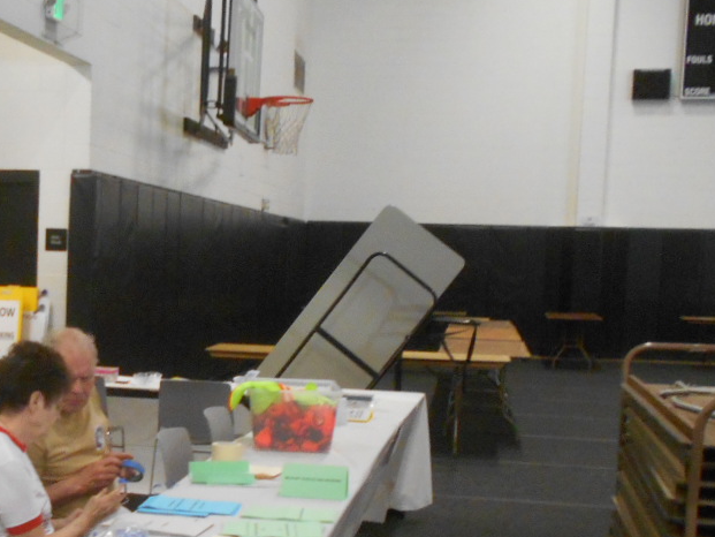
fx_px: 1384
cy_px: 379
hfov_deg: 28.1
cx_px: 94
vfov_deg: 21.8
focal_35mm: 67
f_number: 3.2
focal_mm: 4.6
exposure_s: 1/30
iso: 400
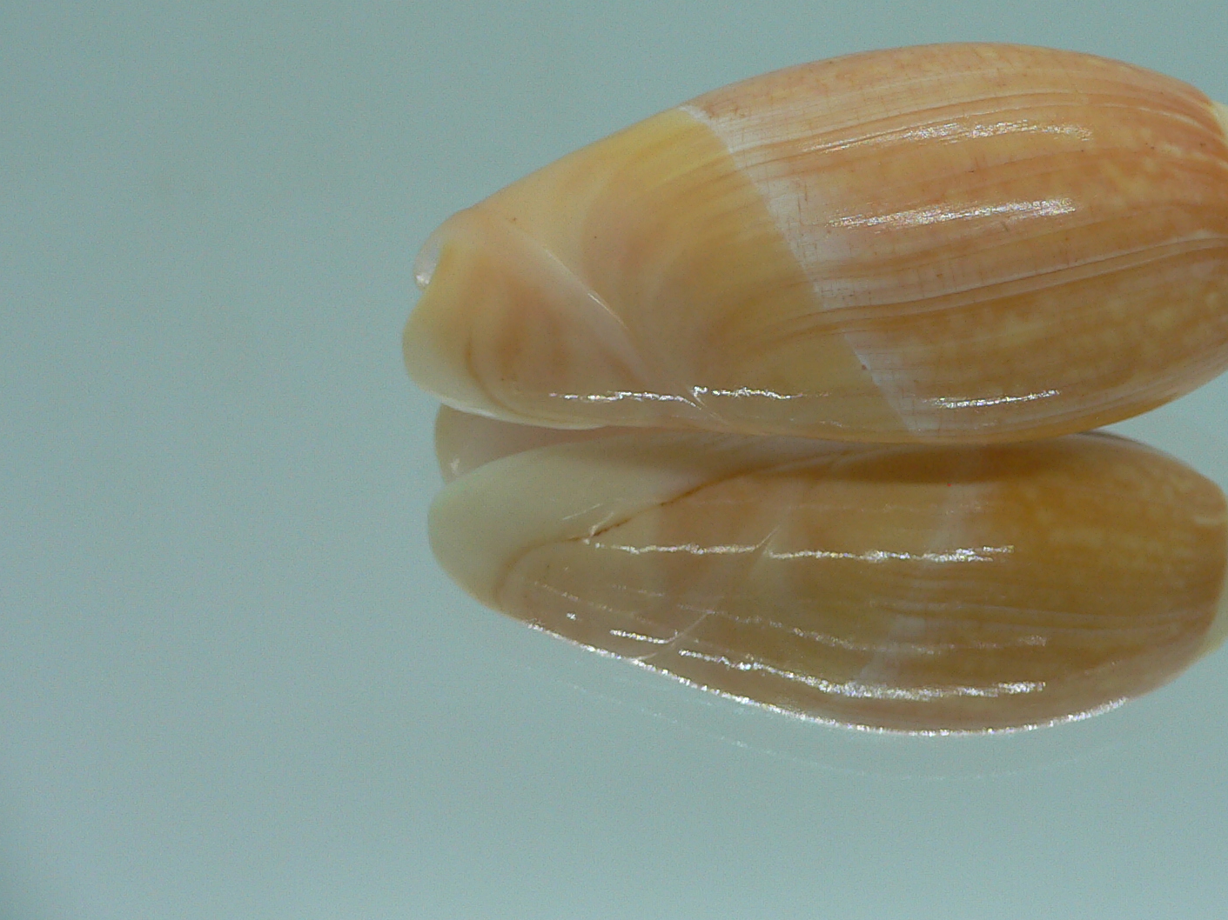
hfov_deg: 37.6
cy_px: 356
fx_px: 1774
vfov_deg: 29.0
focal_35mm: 50
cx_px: 851
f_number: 2.8
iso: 80
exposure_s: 1/60
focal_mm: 4.6
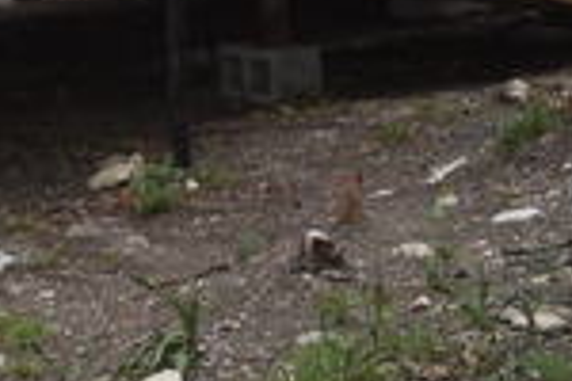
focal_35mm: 154
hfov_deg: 12.7
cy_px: -345
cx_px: -248
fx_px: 2447
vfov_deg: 8.5
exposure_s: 1/200
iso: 100
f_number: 7.1
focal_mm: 24
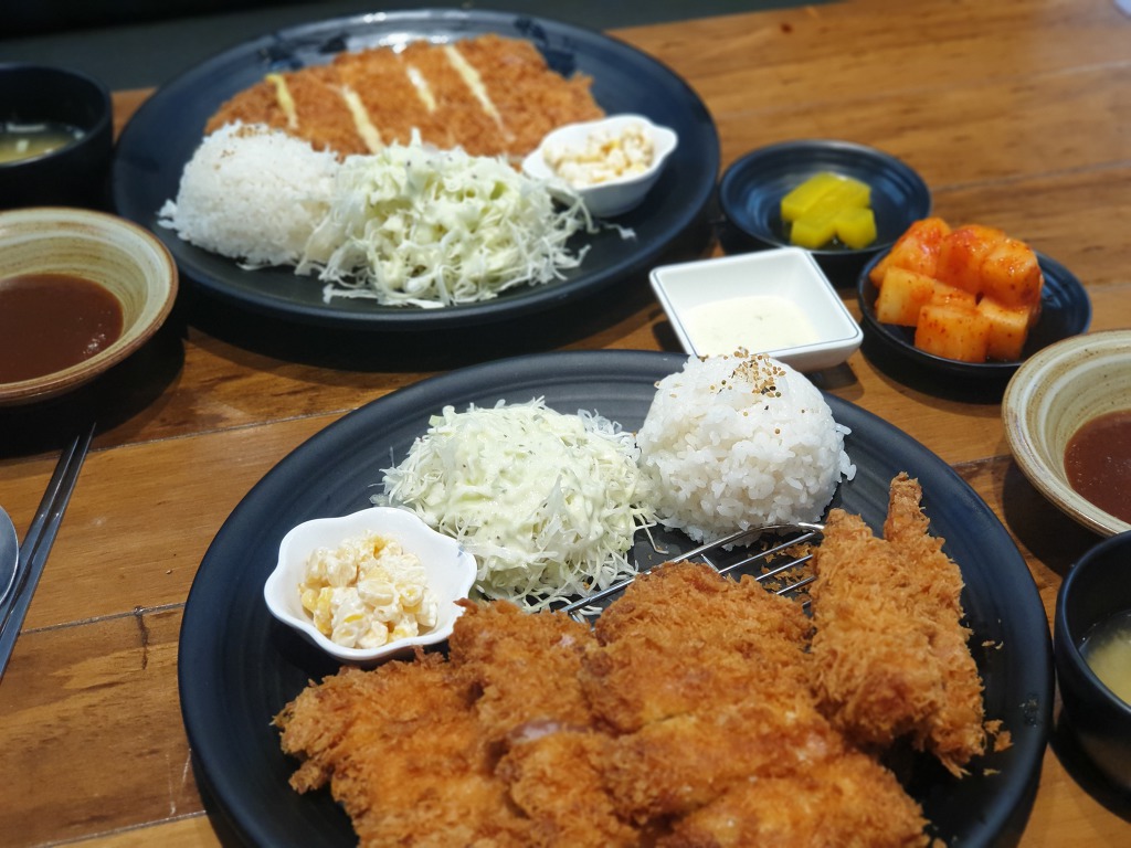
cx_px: 566
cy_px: 424
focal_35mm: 52
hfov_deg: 36.8
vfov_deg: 28.0
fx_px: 1699
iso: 160
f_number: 2.4
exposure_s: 1/30
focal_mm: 6
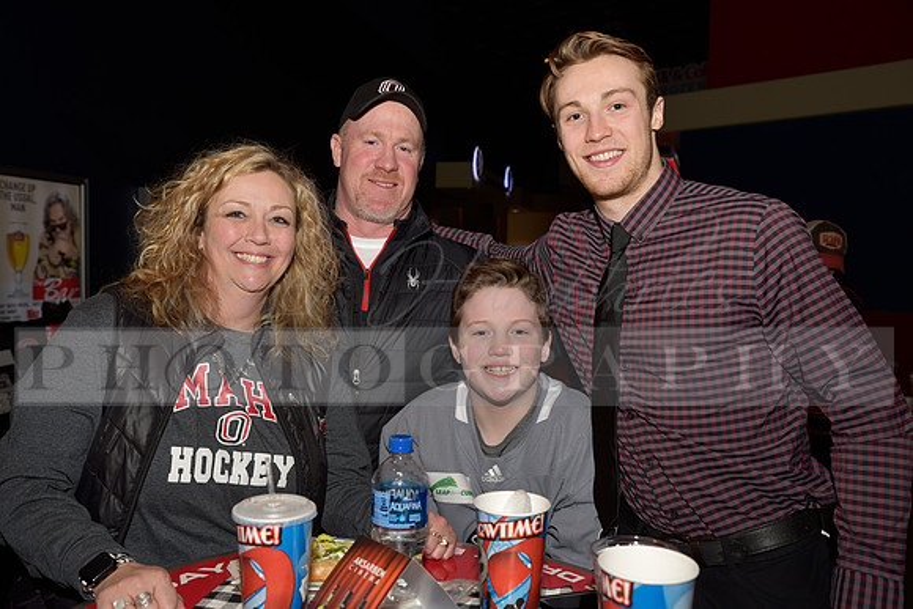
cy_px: 304
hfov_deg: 58.7
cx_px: 456
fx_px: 812
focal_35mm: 32
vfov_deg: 41.1
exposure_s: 1/60
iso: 200
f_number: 5
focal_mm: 32
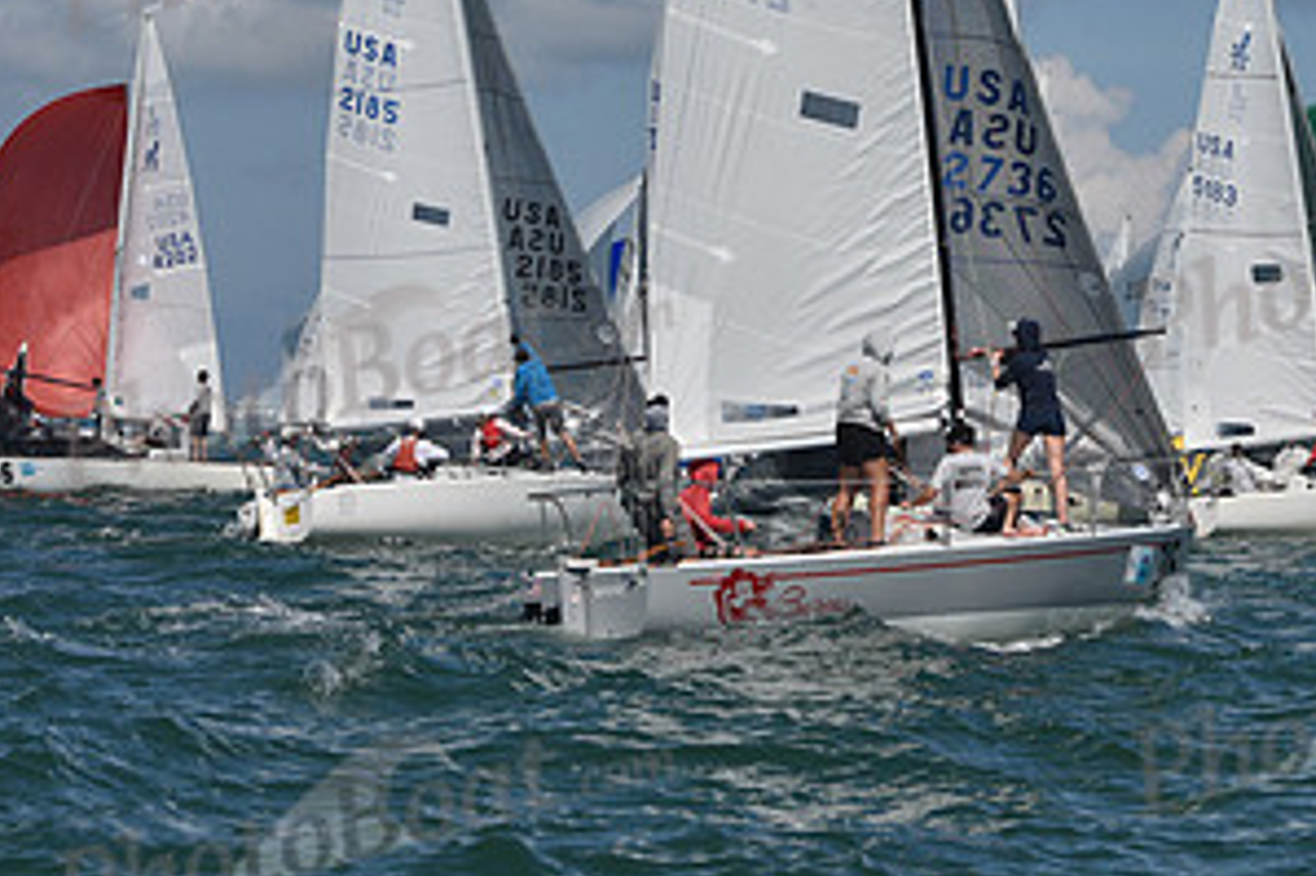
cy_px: 86
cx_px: 907
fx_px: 4969
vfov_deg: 10.0
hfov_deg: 15.1
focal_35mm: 136
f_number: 6.3
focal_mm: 70
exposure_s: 1/1250
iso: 250
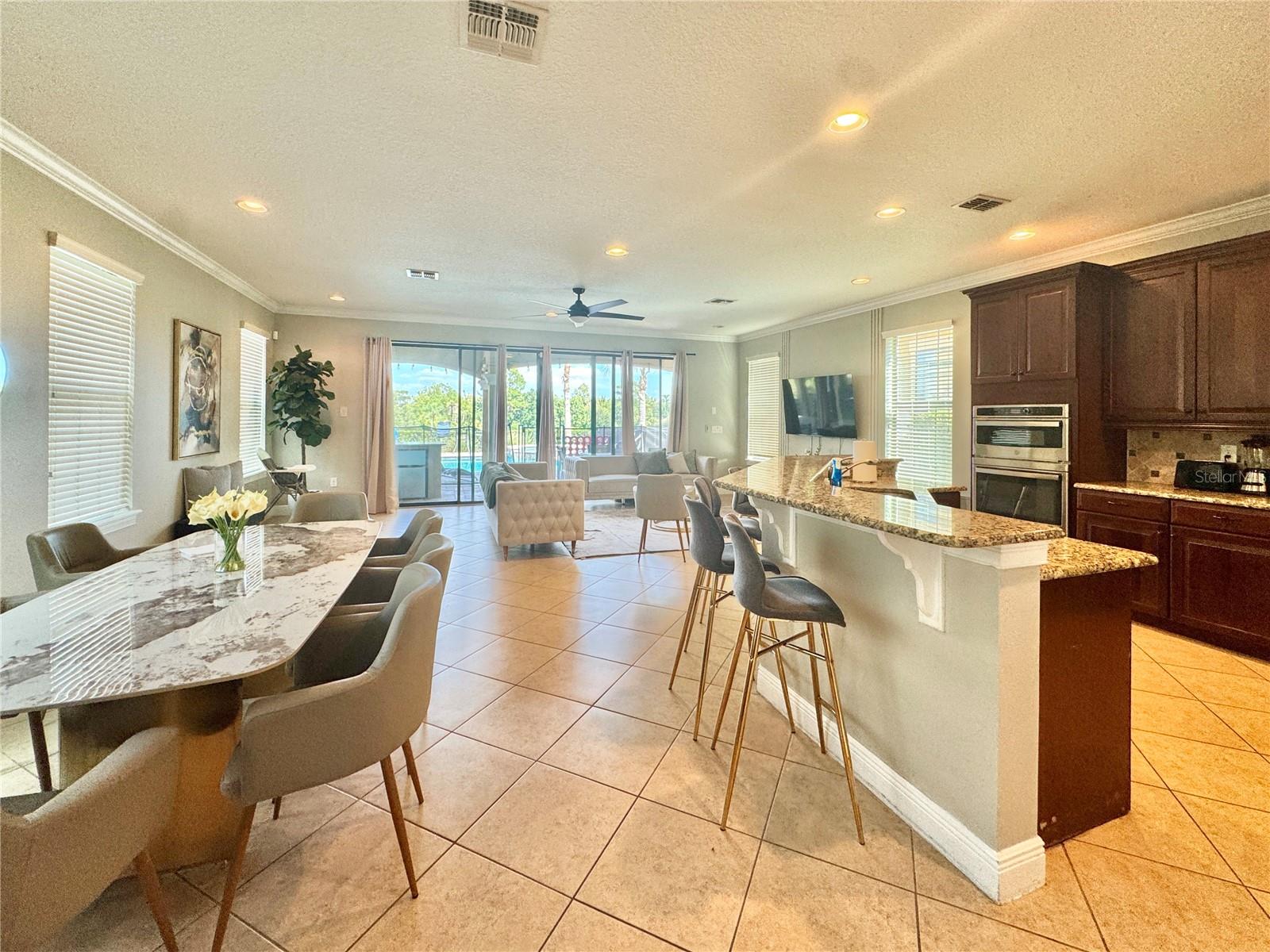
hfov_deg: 102.1
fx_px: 514
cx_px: 635
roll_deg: -0.4
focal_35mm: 14
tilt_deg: -2.3
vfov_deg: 85.7
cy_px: 476
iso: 160
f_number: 2.2
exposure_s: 1/120
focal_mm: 2.22
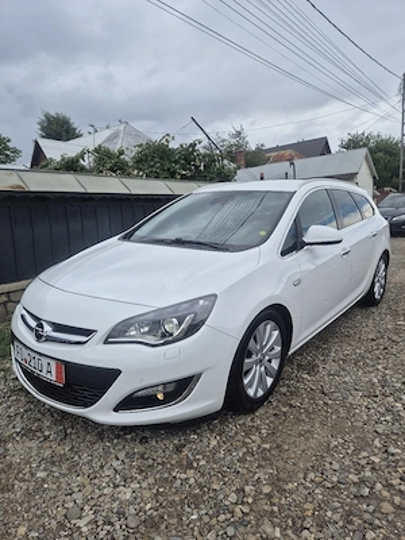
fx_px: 359
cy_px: 270
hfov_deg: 58.9
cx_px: 202
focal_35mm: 23
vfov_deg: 73.9
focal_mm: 5.4
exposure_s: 1/1429
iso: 25
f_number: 1.8
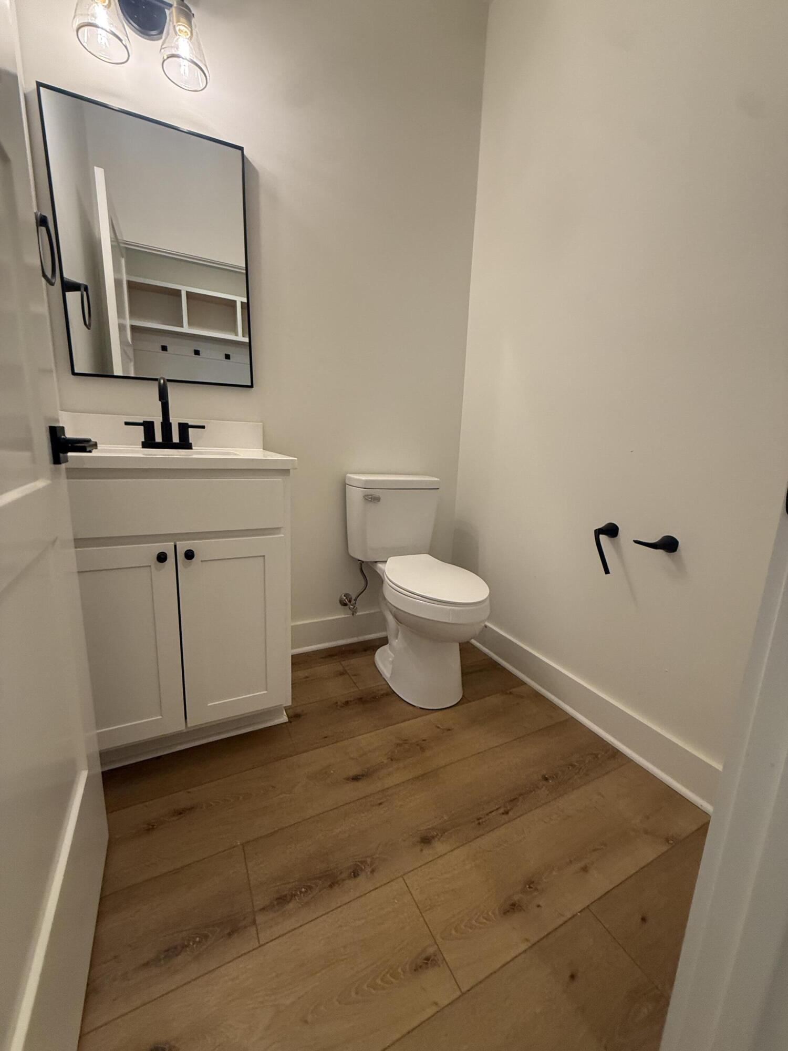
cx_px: 394
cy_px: 526
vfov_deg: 102.1
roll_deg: -1.8
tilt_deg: -10.6
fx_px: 425
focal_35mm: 14
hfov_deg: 85.7
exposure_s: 1/120
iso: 250
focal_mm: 2.22
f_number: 2.2
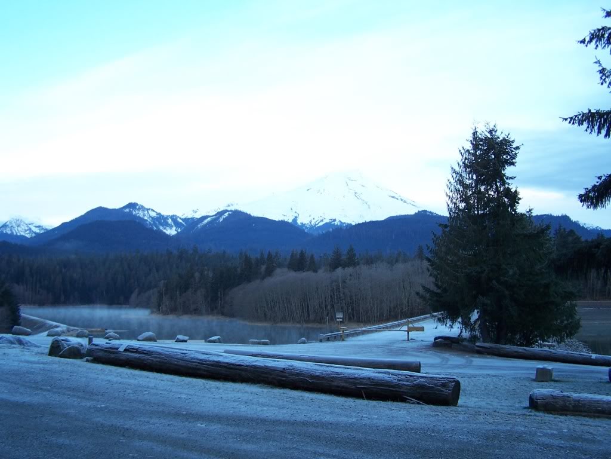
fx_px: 671
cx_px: 306
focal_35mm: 38
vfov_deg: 37.7
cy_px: 230
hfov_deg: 49.0
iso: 80
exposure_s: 1/60
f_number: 2.8
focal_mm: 6.3
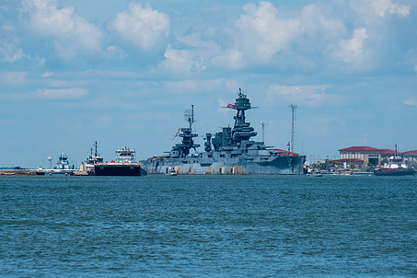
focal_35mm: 395
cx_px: 203
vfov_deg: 3.5
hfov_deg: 5.2
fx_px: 4575
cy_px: 164
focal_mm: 200
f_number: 5.6
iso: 200
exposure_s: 1/1700
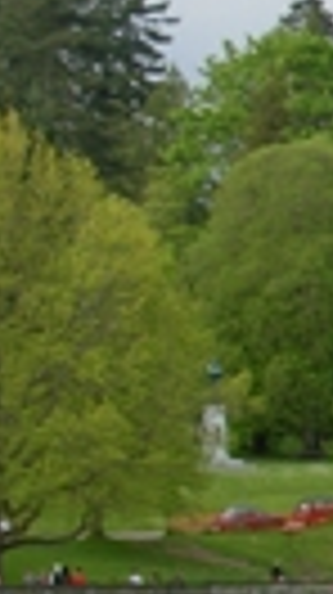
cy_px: 531
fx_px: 3982
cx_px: 1030
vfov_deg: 8.5
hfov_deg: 4.6
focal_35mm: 253
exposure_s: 1/406
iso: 50
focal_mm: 10.5
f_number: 3.4
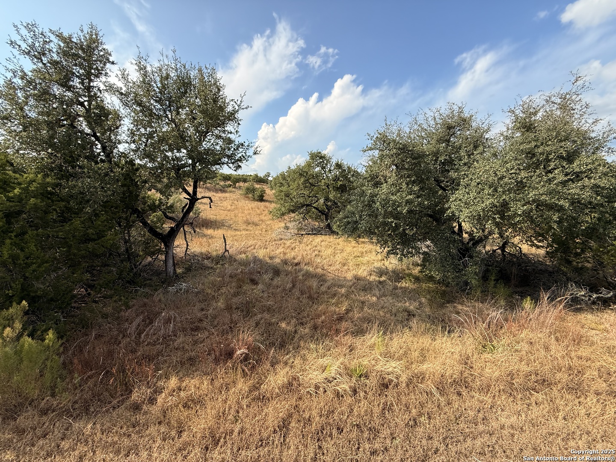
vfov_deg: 85.7
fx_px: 249
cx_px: 308
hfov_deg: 102.1
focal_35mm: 14
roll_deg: +1.3
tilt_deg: -10.8
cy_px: 231
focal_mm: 2.22
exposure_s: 1/1259
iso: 64
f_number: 2.2
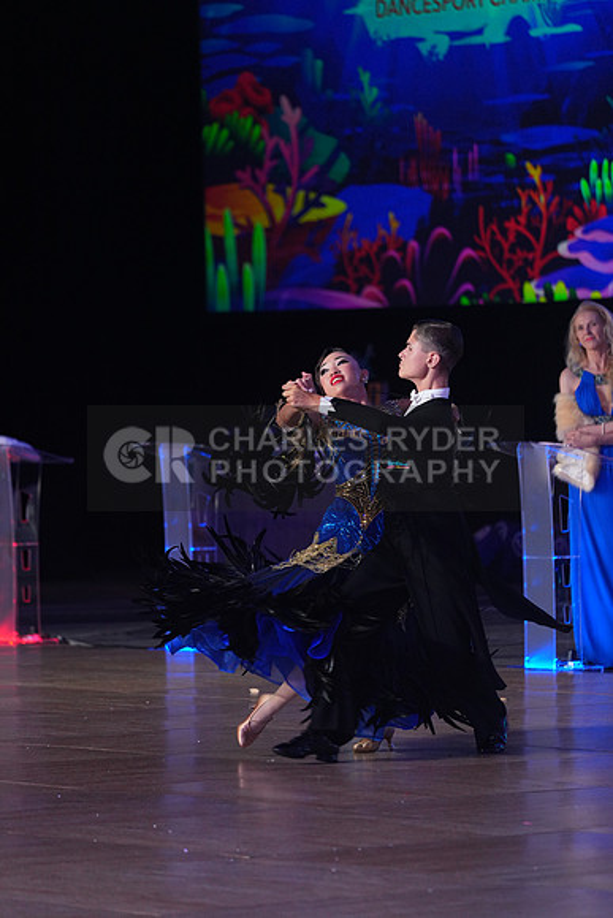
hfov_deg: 6.9
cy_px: 459
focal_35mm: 200
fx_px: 5105
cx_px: 306
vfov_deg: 10.3
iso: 2000
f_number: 4
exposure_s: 1/400
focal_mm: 200
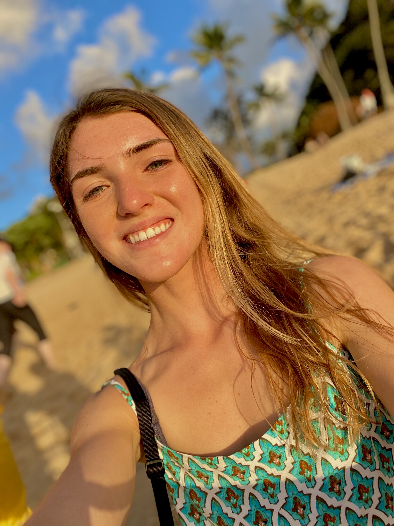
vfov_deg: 60.0
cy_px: 263
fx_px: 455
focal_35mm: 30
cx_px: 197
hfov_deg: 46.8
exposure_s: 1/720
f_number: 2.2
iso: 25
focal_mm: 2.71
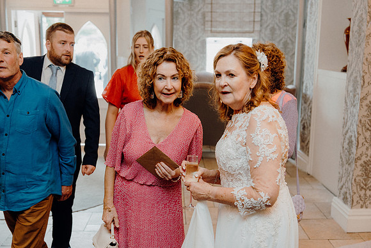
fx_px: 443
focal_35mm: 43
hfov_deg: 45.4
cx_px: 186
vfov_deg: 31.2
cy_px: 124
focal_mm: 43
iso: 2500
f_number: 3.5
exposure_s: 1/160
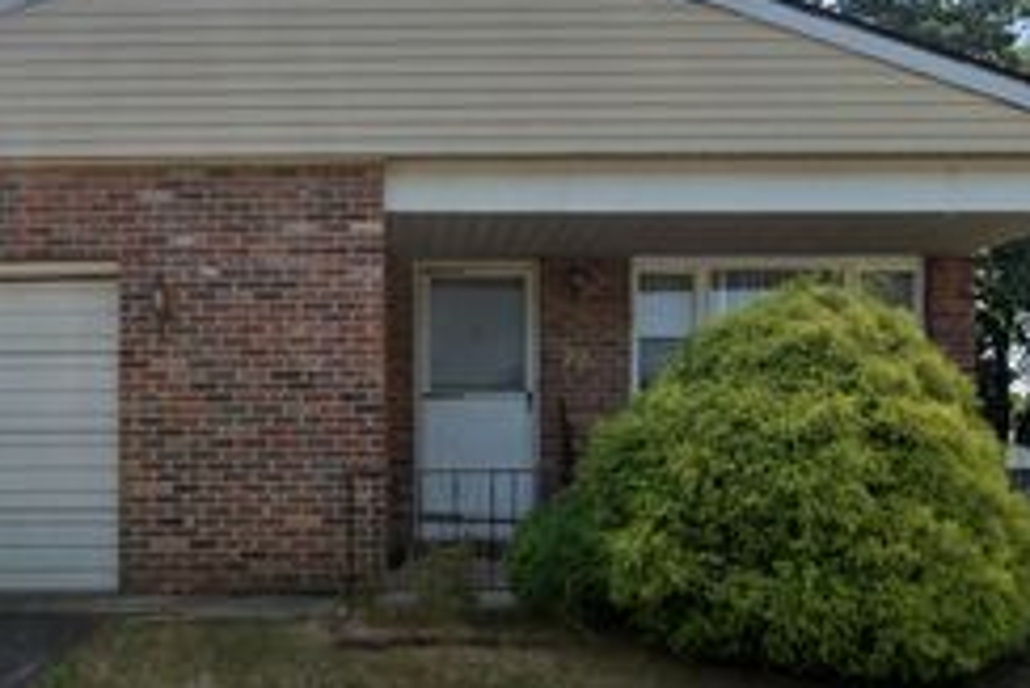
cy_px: 483
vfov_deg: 31.6
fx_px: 1202
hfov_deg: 45.8
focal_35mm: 42
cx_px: 363
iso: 250
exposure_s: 1/250
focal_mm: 16
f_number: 9
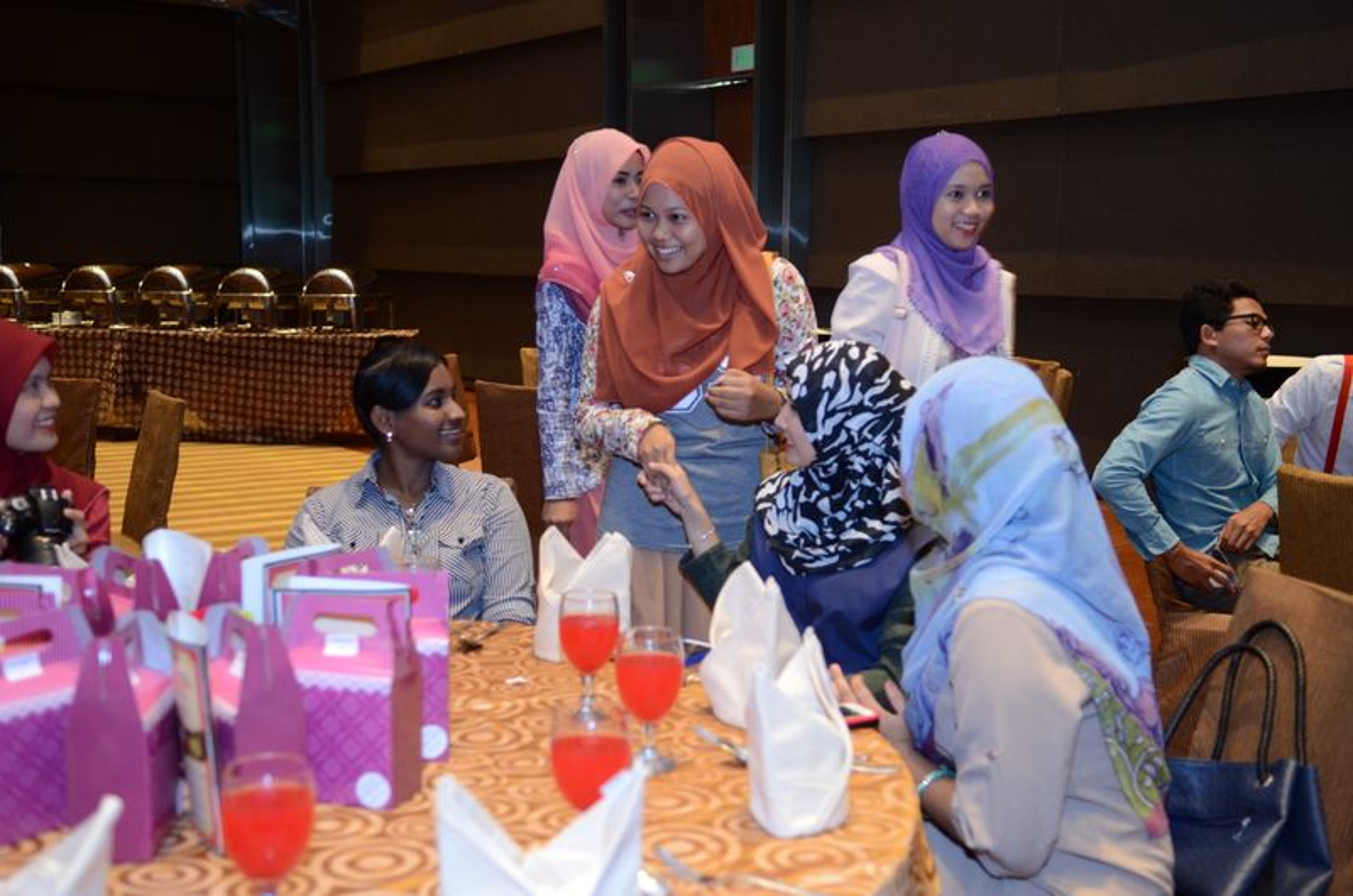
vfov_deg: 31.8
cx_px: 676
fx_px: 1575
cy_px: 448
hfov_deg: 46.5
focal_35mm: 42
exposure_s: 1/60
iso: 1250
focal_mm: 28
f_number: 2.8
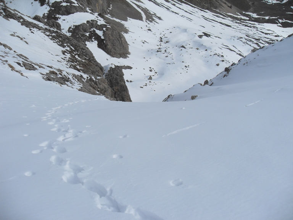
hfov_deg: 52.6
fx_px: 296
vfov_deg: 40.7
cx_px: 146
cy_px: 110
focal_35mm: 35
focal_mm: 6.3
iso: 80
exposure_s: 1/500
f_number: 7
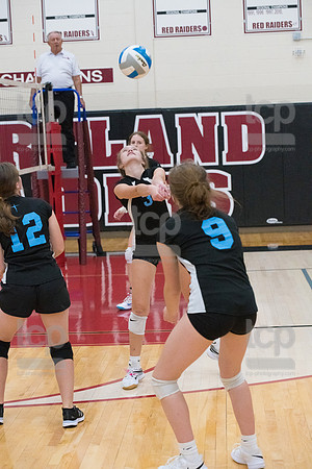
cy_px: 234
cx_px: 156
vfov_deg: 25.4
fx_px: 1040
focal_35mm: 80
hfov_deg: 17.1
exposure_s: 1/1000
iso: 6400
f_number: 4.5
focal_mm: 80
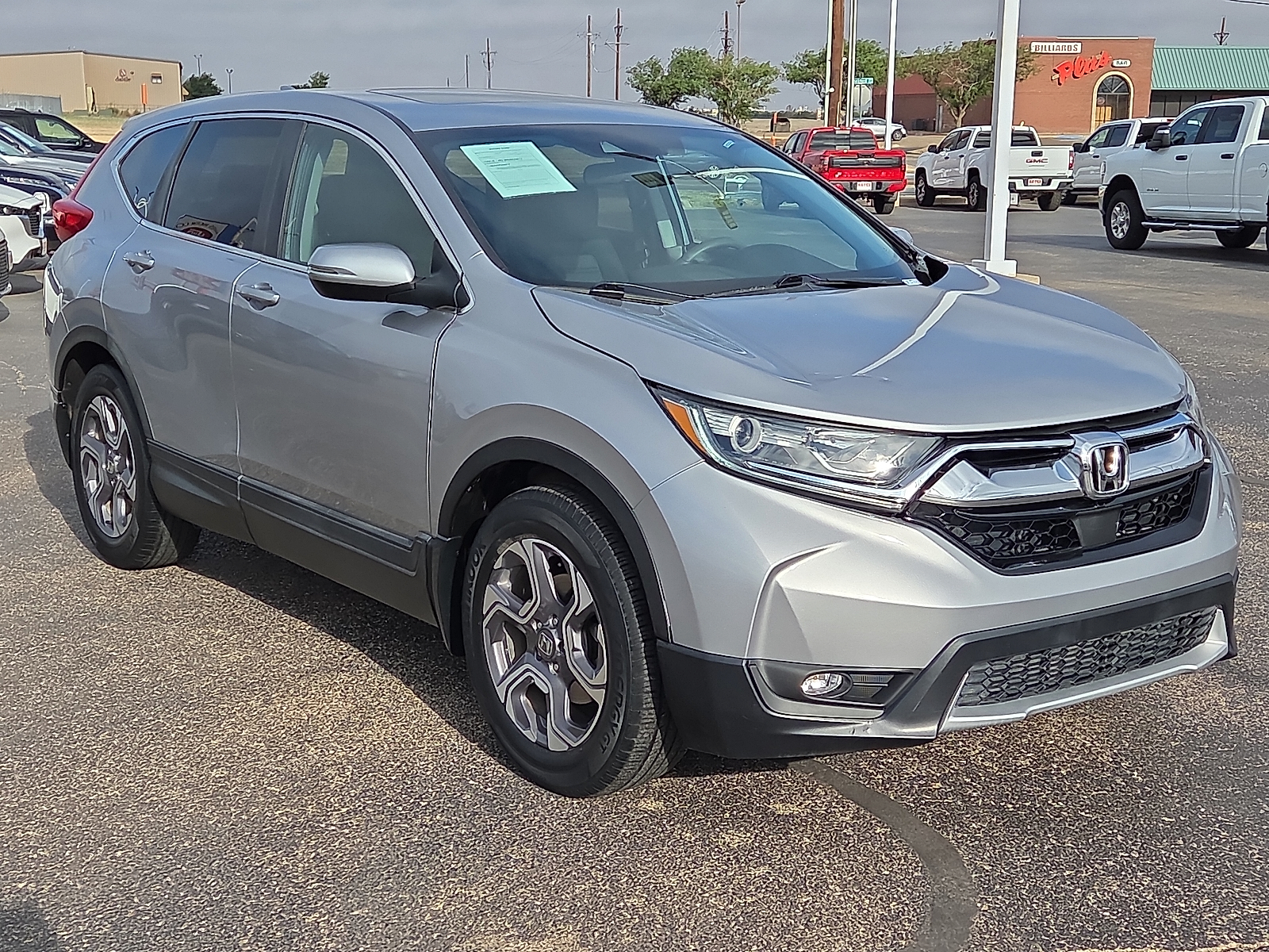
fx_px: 1723
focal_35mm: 47
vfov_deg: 30.9
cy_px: 476
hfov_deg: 40.4
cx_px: 634
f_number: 1.8
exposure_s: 1/2500
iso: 25
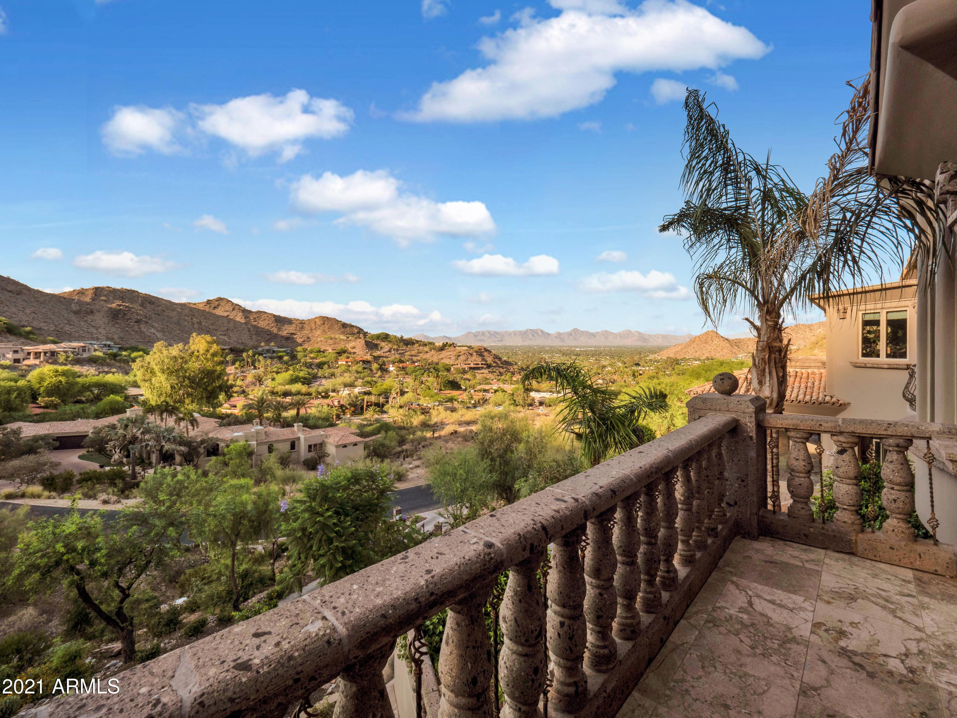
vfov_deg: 85.7
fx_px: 387
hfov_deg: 102.1
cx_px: 478
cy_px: 359
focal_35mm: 14
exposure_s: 1/160
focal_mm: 7
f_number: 9
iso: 200
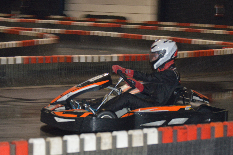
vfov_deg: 10.5
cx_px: 122
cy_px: 83
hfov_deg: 15.7
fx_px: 844
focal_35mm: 131
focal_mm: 75
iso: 800
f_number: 4.2
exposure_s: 1/60
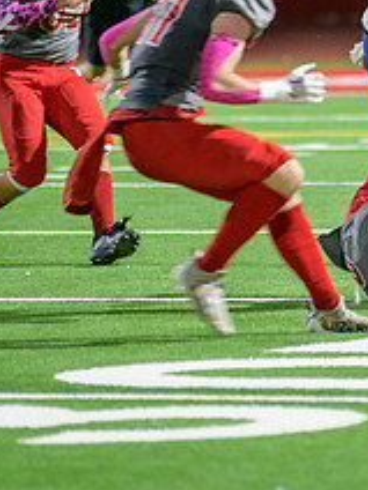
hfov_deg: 2.8
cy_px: 89
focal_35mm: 525
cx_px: 396
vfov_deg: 3.8
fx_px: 7442
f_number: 2.8
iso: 1600
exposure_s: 1/250
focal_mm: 200
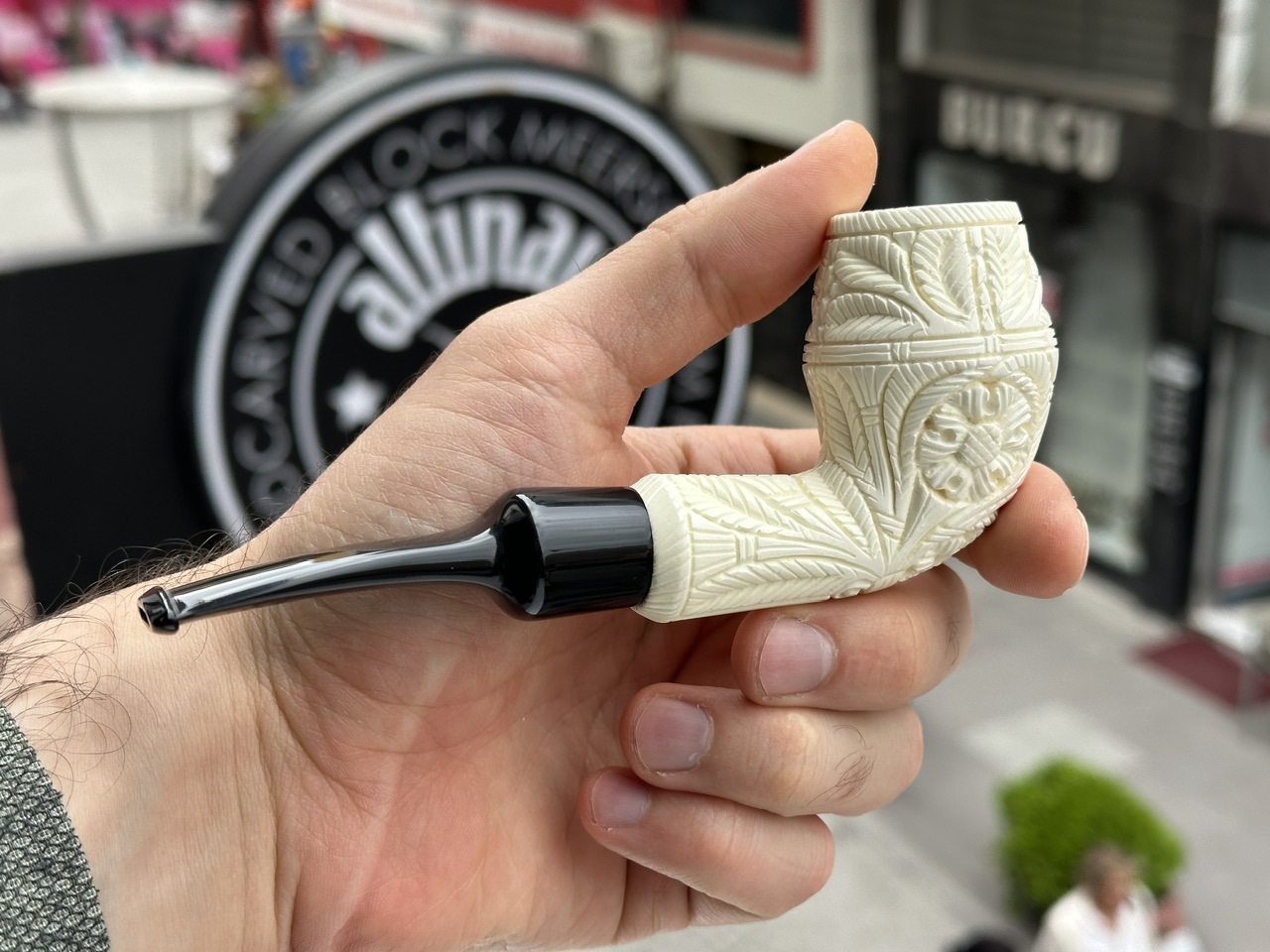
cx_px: 635
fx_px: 1761
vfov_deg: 30.3
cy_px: 476
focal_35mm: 48
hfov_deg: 39.7
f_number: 1.78
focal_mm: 6.86
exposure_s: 1/417
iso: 64
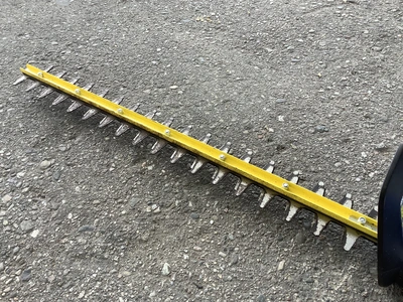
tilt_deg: -48.4
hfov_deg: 58.4
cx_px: 202
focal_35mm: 31
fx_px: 361
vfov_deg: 45.4
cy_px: 151
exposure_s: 1/120
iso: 40
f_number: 2.4
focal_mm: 3.3
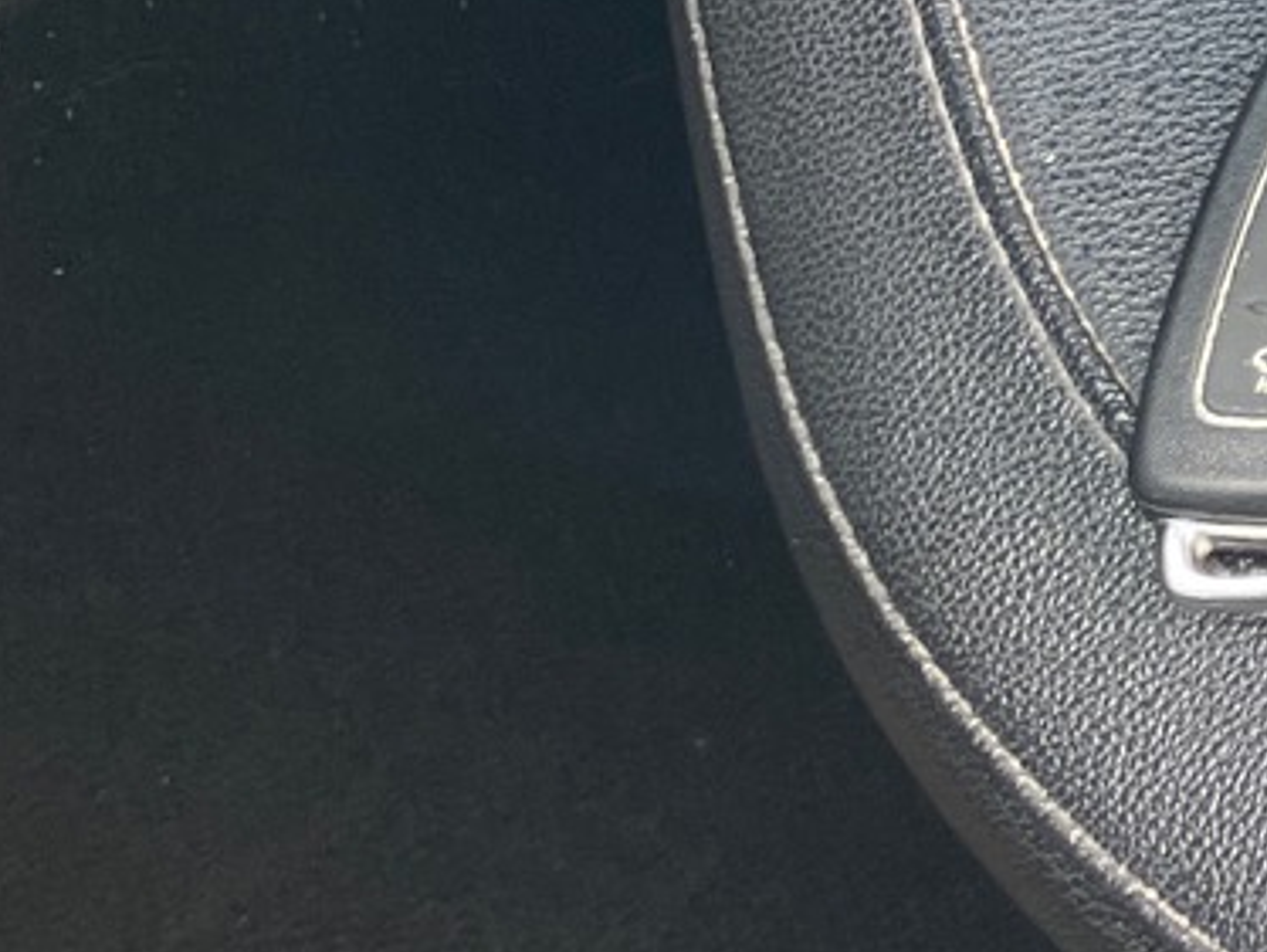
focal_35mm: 125
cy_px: -664
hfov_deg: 12.9
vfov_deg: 11.2
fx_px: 4578
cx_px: 2812
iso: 50
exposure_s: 1/121
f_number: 1.6
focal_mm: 4.2
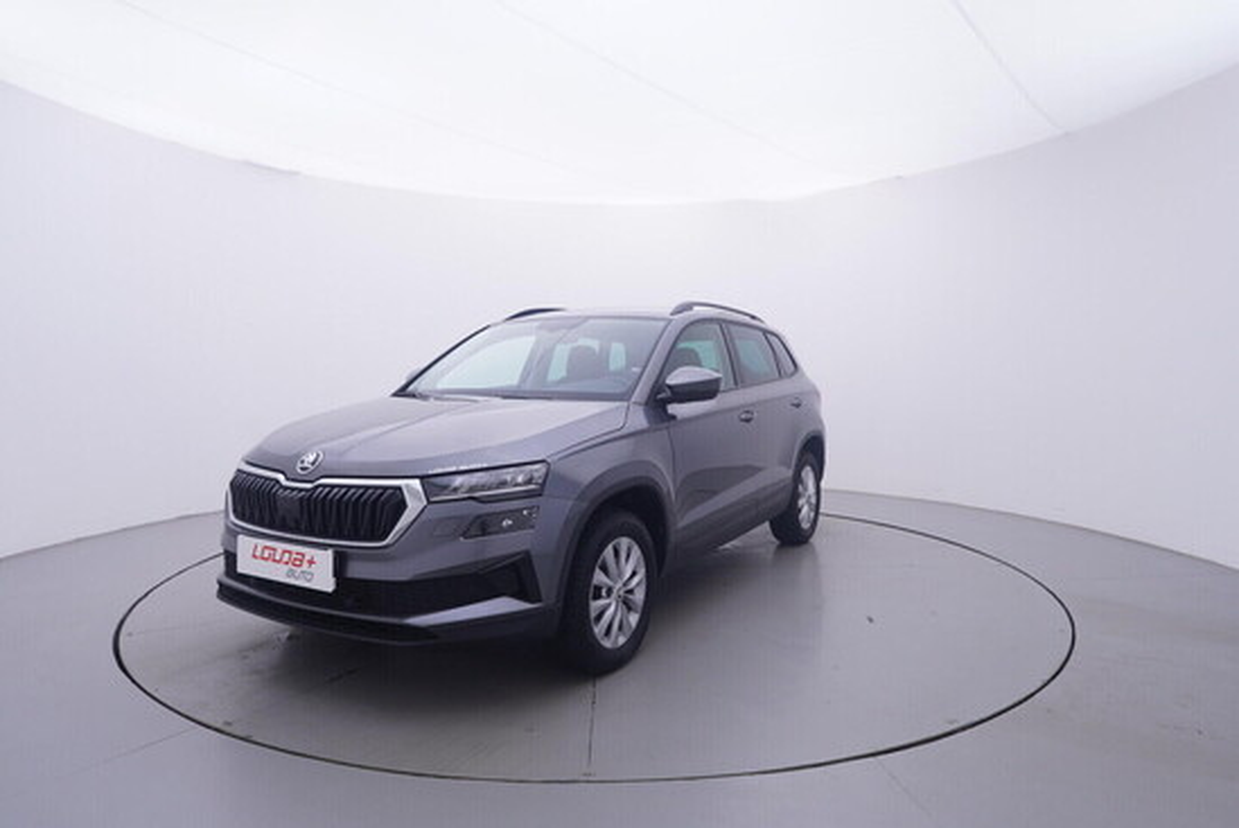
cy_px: 414
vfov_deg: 56.2
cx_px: 620
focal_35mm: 22
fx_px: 775
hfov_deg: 77.3
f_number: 5
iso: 200
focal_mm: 15
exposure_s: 1/80
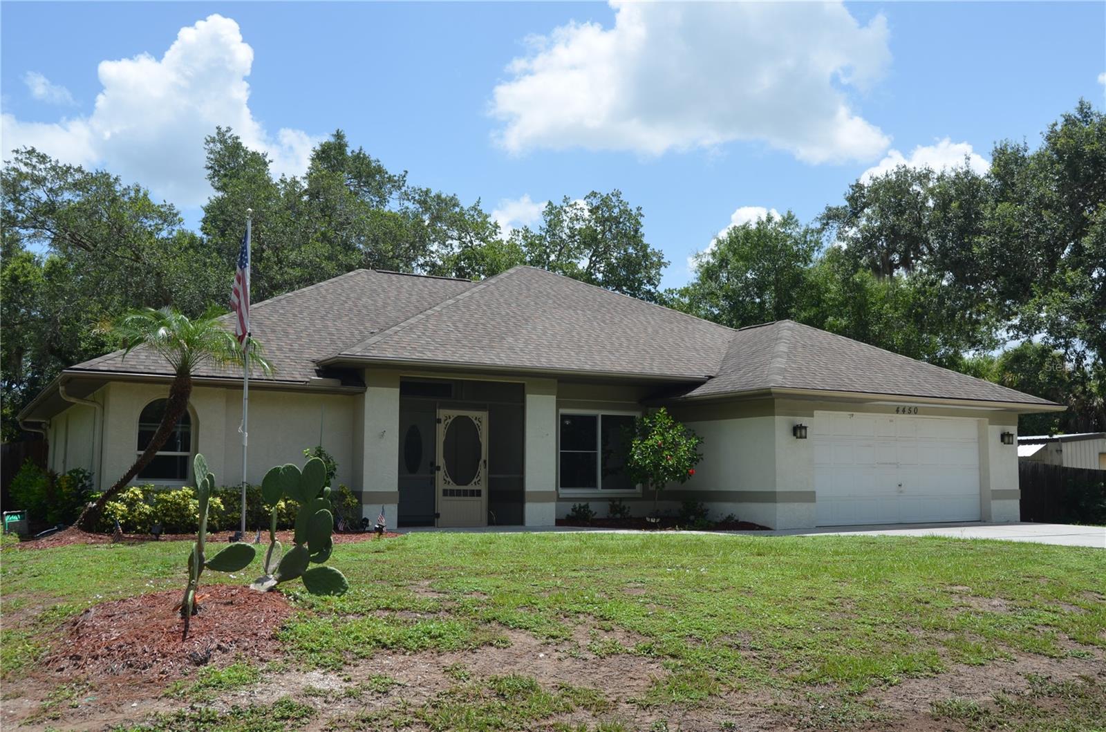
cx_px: 553
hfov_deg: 55.2
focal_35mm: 34
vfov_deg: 38.2
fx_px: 1057
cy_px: 366
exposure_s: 1/250
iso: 100
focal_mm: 23
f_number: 8
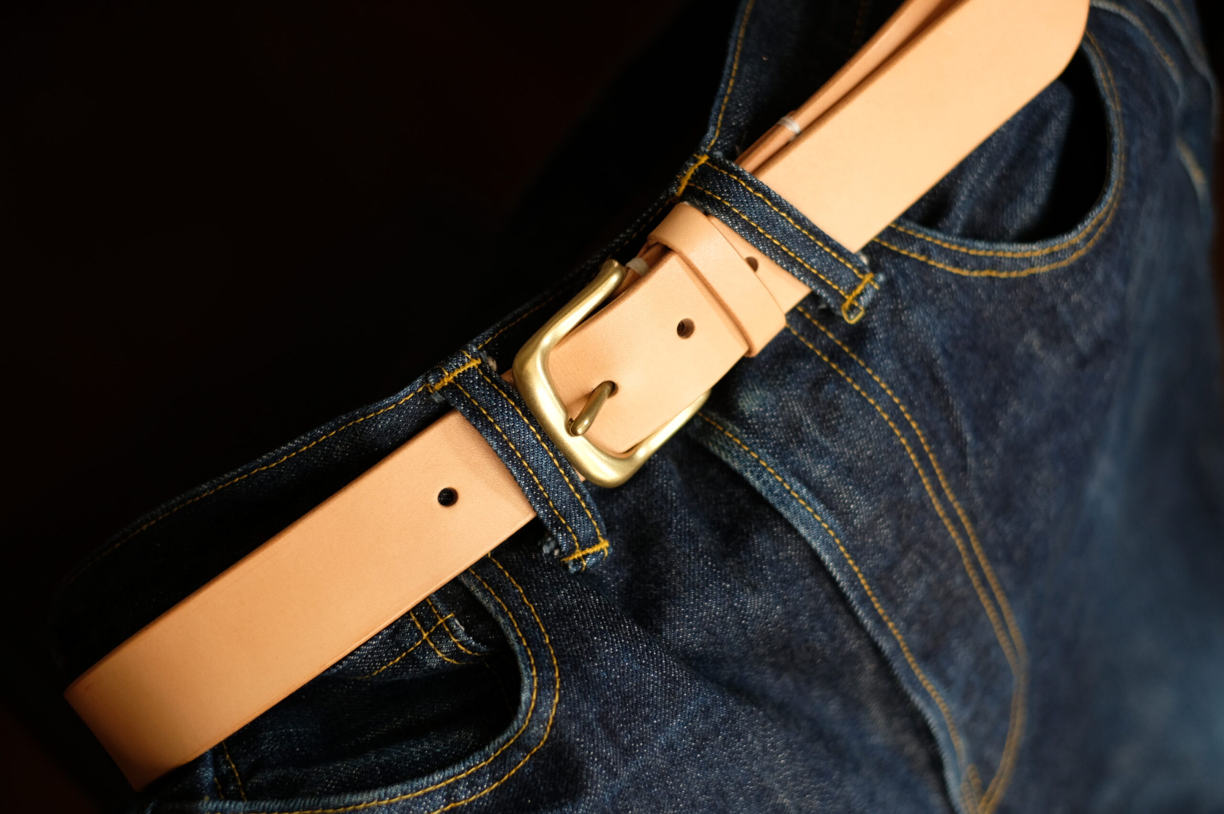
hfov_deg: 37.5
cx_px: 612
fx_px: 1800
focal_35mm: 53
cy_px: 407
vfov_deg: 25.5
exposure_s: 1/60
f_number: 2
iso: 500
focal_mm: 35
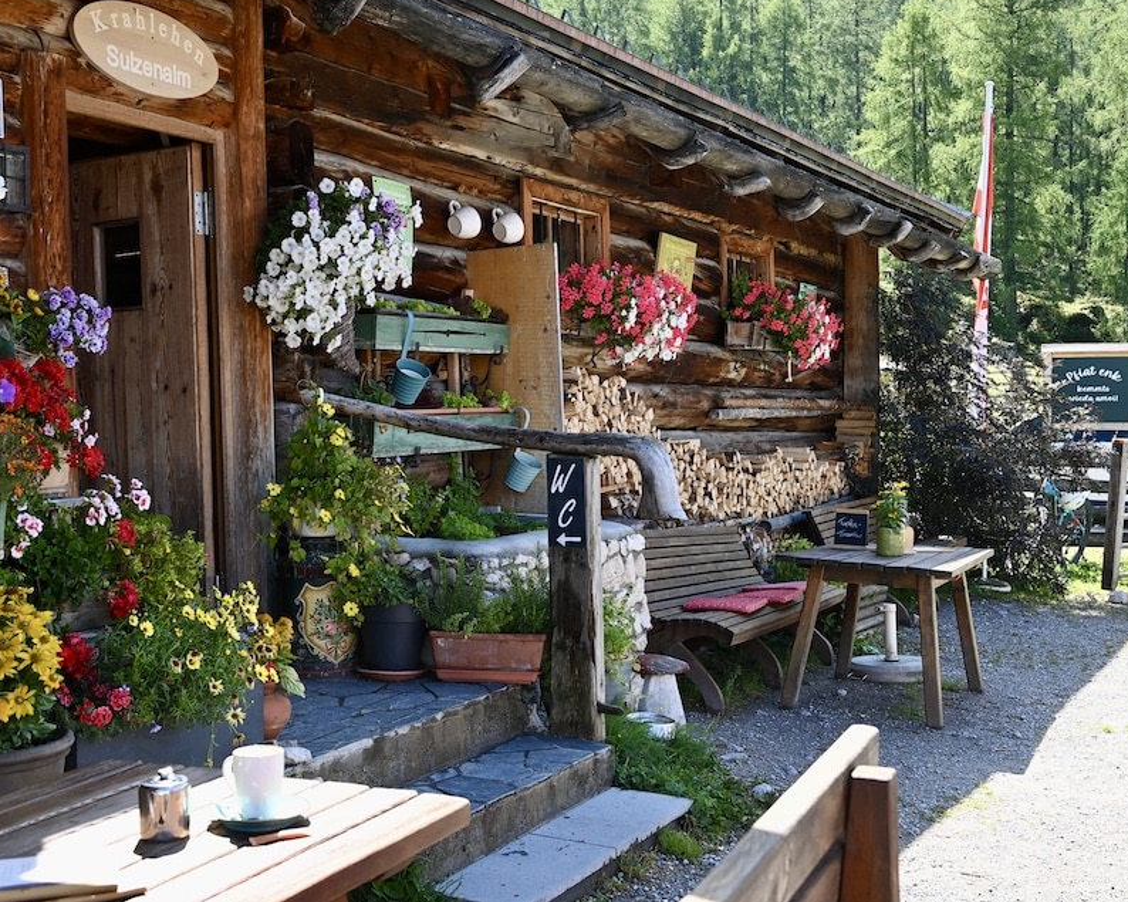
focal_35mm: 46
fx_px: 1535
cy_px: 420
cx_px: 511
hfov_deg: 40.3
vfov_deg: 32.7
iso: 200
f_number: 6.3
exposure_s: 1/125
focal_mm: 38
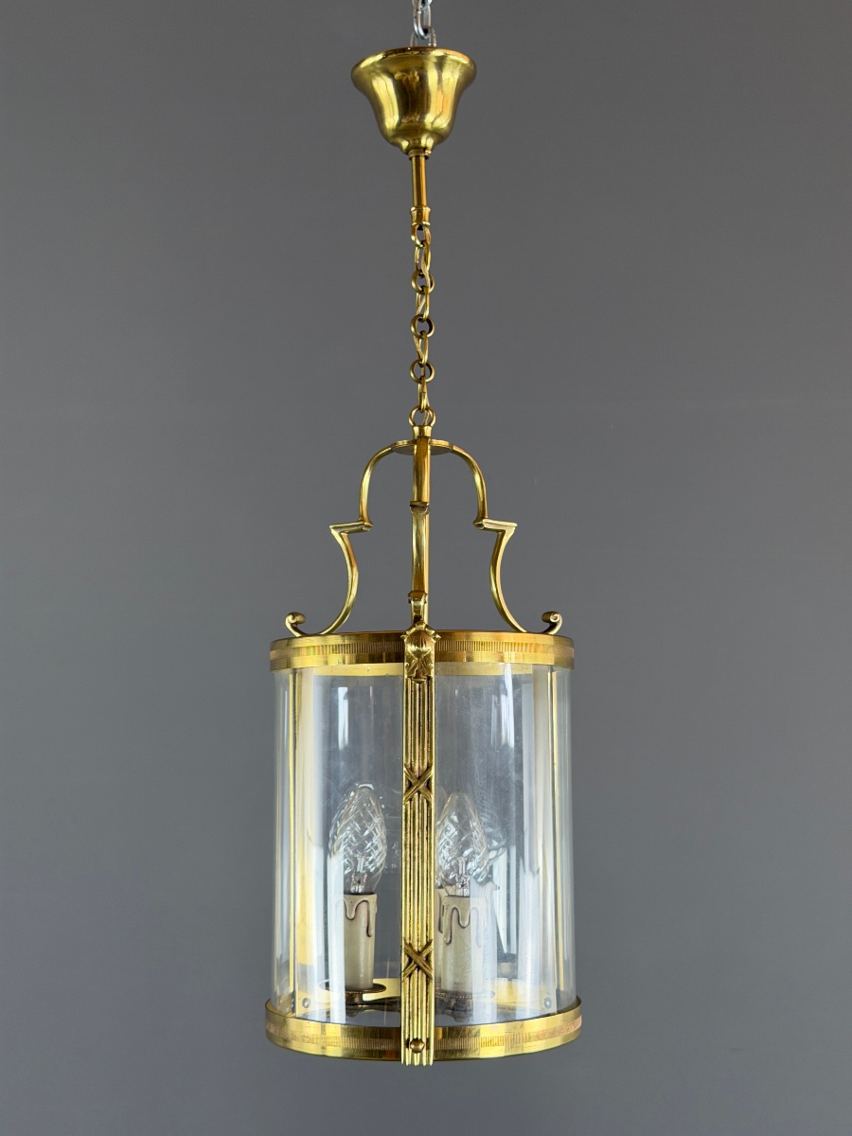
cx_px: 426
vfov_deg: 39.7
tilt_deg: +6.8
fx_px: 1575
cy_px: 568
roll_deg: -0.6
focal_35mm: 48
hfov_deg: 30.3
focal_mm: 6.76
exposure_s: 1/100
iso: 64
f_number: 1.78
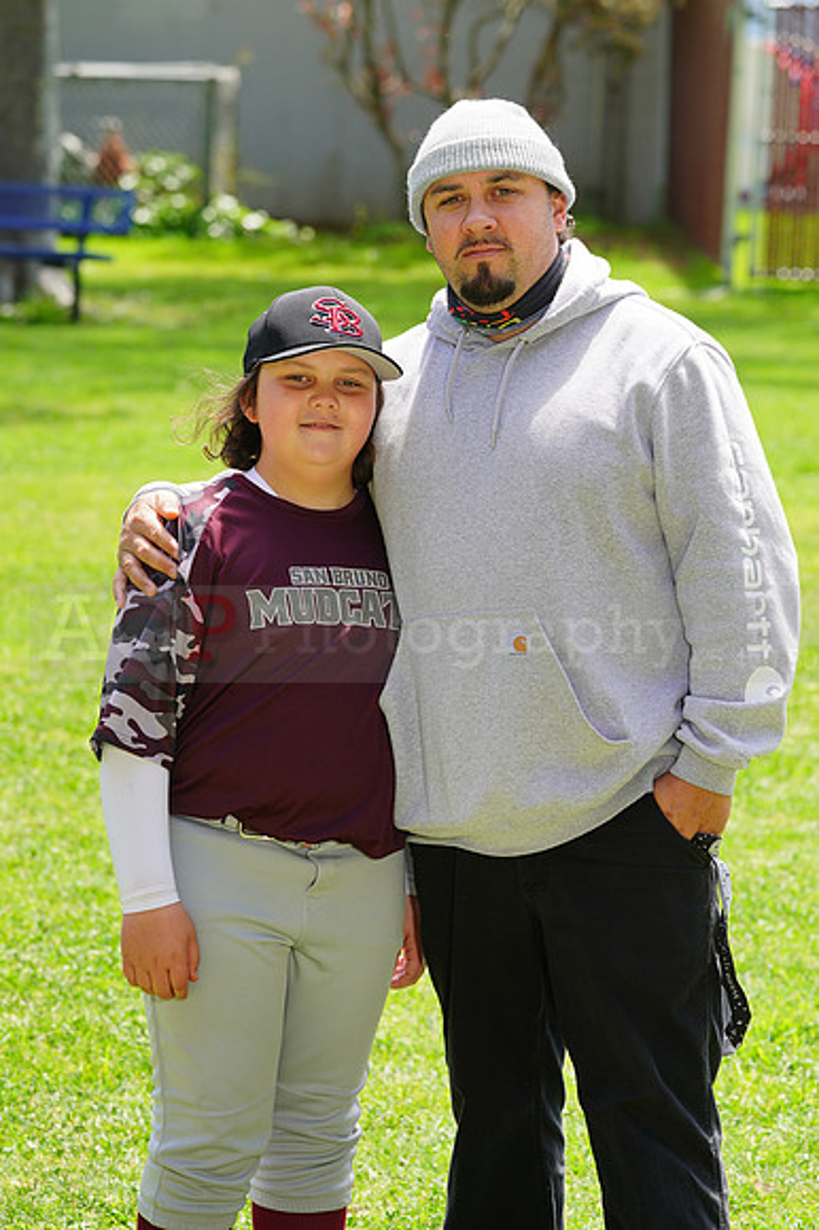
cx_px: 410
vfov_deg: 12.4
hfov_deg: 8.3
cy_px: 615
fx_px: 5671
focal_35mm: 166
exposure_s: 1/160
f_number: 8
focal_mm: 166
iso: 200
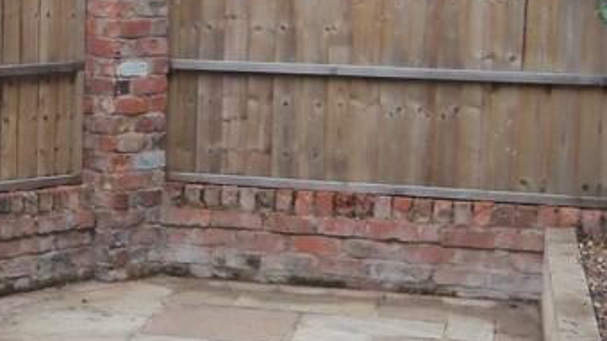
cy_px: 205
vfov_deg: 13.1
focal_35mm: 92
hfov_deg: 21.8
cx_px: -77
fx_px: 1480
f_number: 3.9
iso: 64
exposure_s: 1/125
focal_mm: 5.1
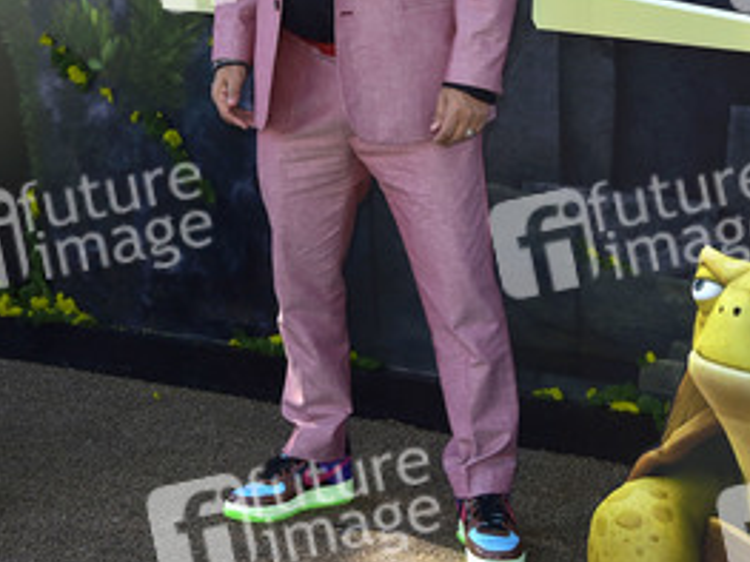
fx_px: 1841
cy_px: 88
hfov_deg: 23.0
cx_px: 378
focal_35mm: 85
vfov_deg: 17.2
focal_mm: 58
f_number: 7.1
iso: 125
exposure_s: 1/250
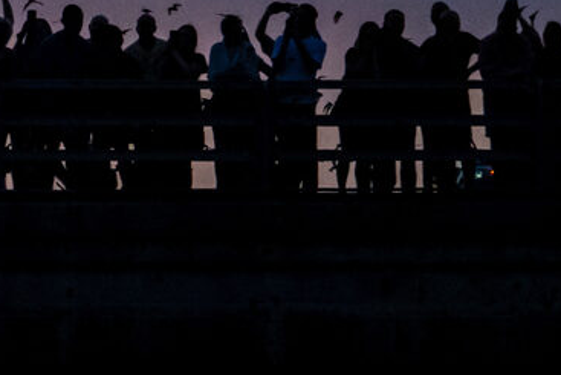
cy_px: -432
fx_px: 32580
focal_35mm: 2090
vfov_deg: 0.7
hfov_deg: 1.0
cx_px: -888
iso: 4000
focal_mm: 400
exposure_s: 1/1000
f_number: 7.1
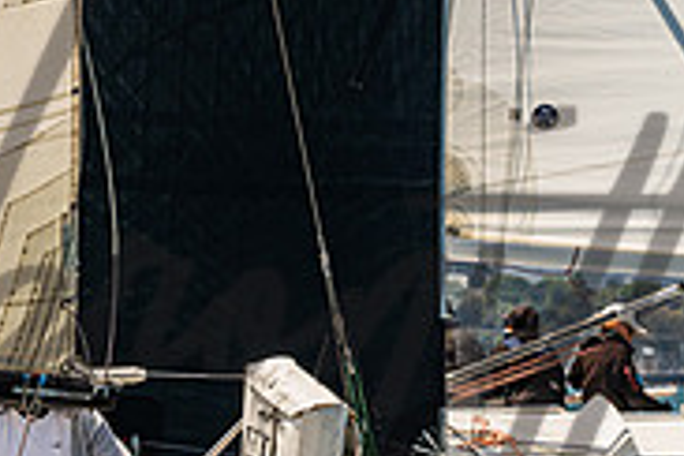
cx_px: 191
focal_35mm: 399
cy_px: 290
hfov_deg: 5.2
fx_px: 7580
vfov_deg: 3.4
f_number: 8
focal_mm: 125
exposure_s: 1/2000
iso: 500
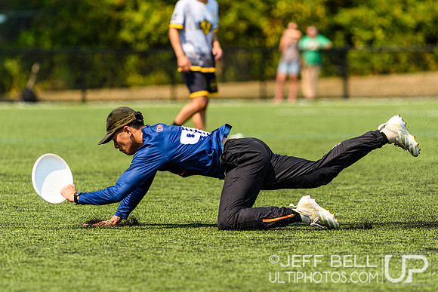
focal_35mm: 329
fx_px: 4007
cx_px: 237
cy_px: 146
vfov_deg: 4.2
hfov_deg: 6.3
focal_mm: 200
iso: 100
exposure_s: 1/1600
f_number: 3.2
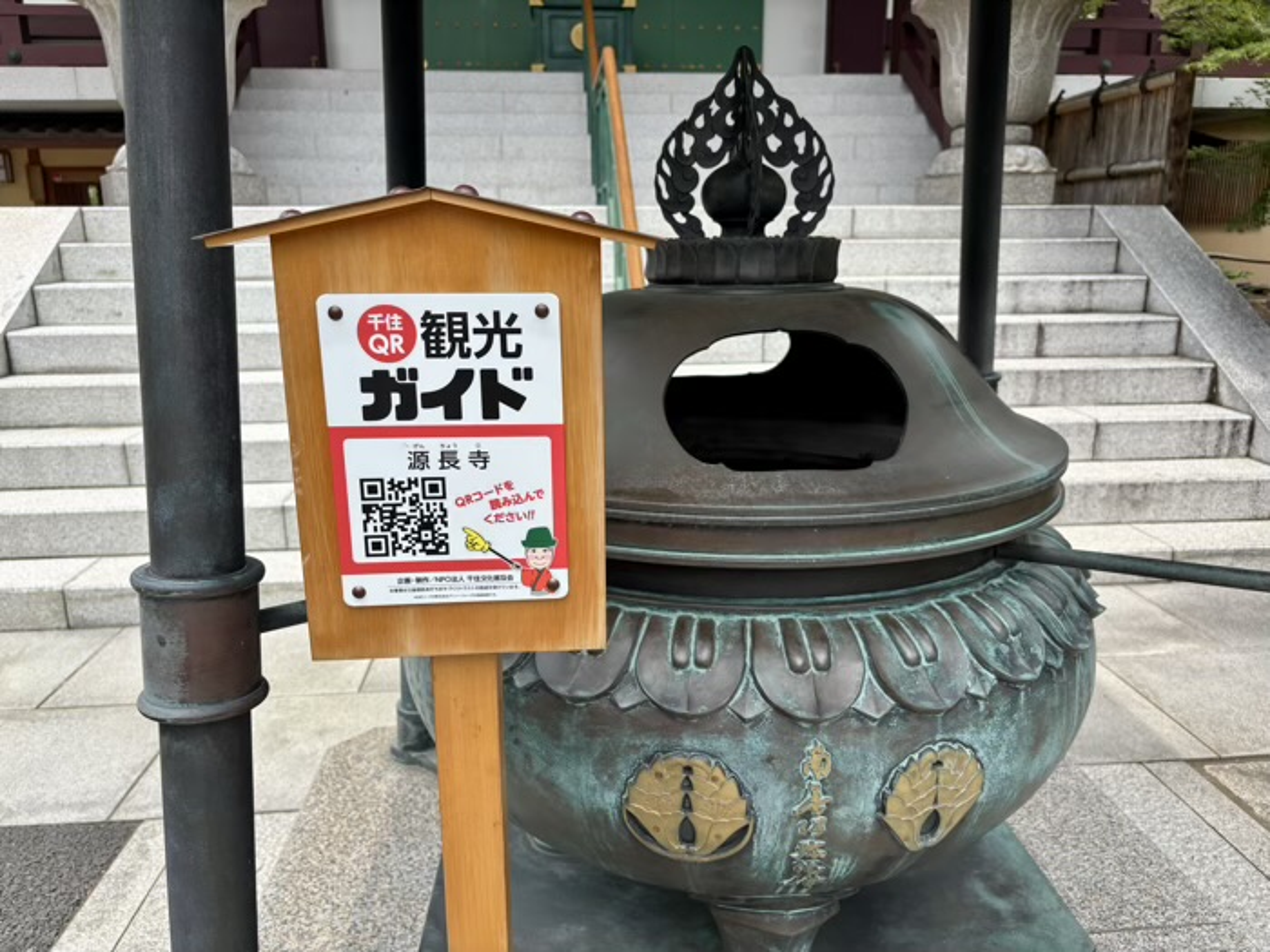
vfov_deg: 53.1
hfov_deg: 67.3
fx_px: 954
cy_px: 476
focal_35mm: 26
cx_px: 635
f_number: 1.6
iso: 50
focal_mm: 5.96
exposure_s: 1/1477
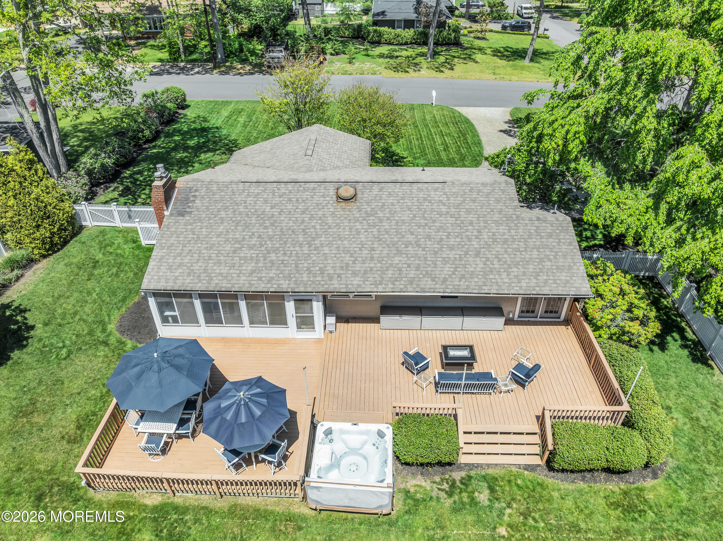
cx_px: 362
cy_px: 270
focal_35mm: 24
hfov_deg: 71.6
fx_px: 501
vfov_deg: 56.8
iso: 140
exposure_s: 1/640
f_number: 2.8
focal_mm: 12.29
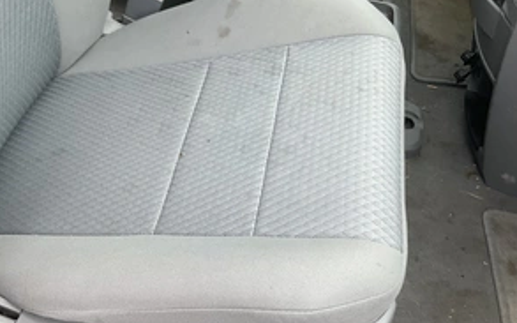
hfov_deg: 47.1
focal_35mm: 42
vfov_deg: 30.5
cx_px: 231
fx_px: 592
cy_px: 187
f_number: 1.8
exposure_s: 1/148
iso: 20
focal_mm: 3
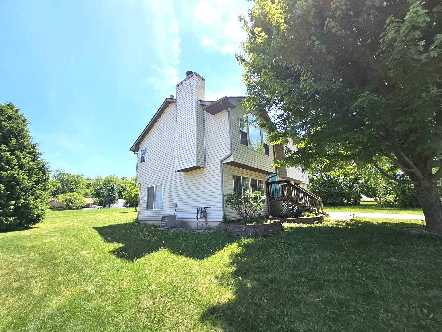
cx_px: 221
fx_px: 166
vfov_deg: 89.9
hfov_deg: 106.2
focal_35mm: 13
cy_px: 166
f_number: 2.2
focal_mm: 2.2
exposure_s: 1/1380
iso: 50
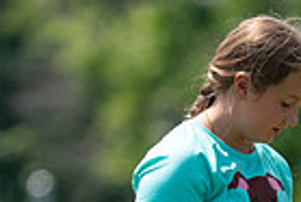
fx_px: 16070
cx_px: 290
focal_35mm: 1920
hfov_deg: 1.1
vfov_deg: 0.7
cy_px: 383
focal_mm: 459
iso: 1600
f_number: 6.3
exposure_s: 1/4000
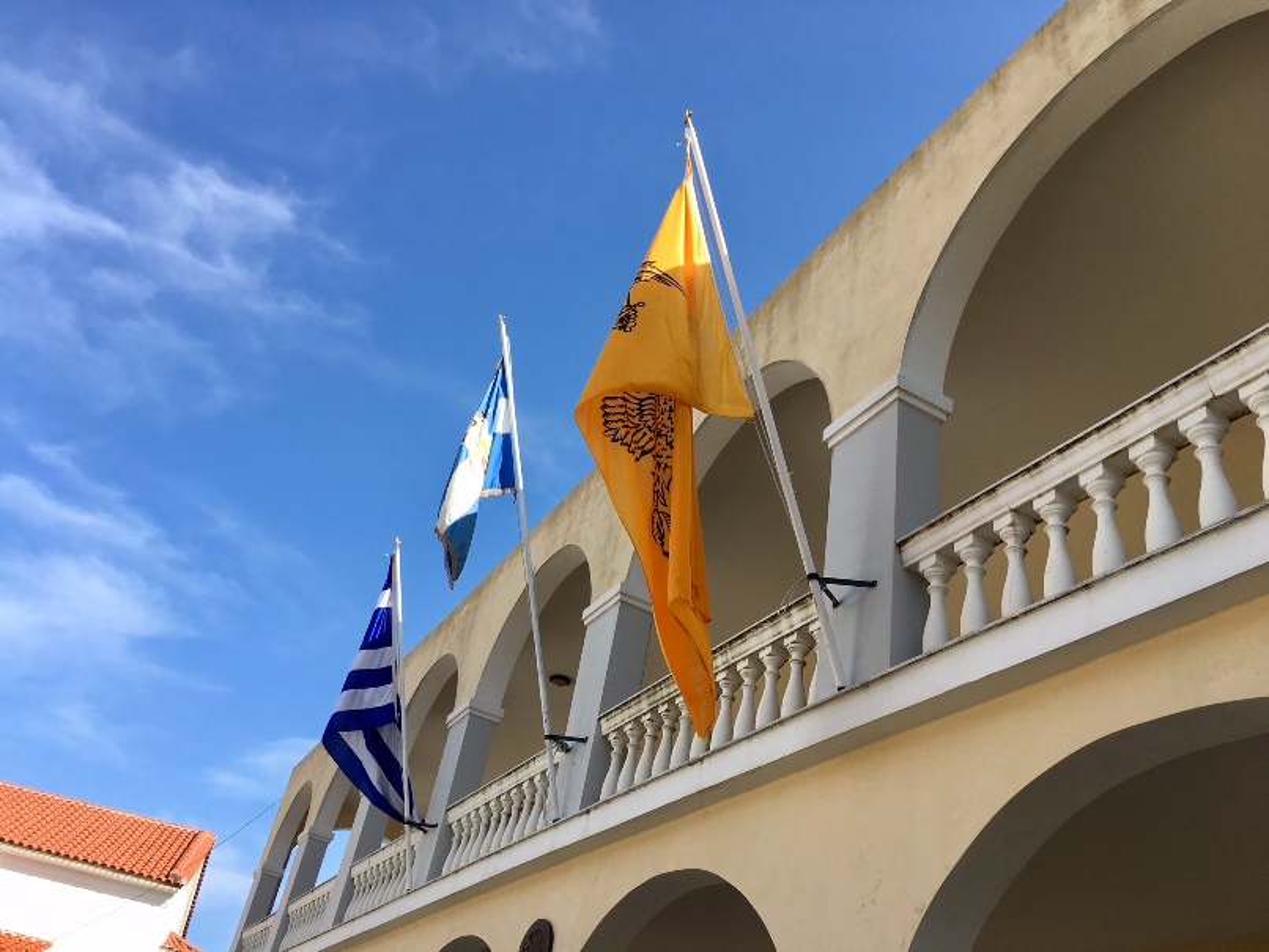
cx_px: 634
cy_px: 476
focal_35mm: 29
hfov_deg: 61.6
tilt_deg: +34.2
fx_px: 1063
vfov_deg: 48.3
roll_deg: -10.6
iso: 25
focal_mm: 4.15
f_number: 2.2
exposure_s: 1/1241
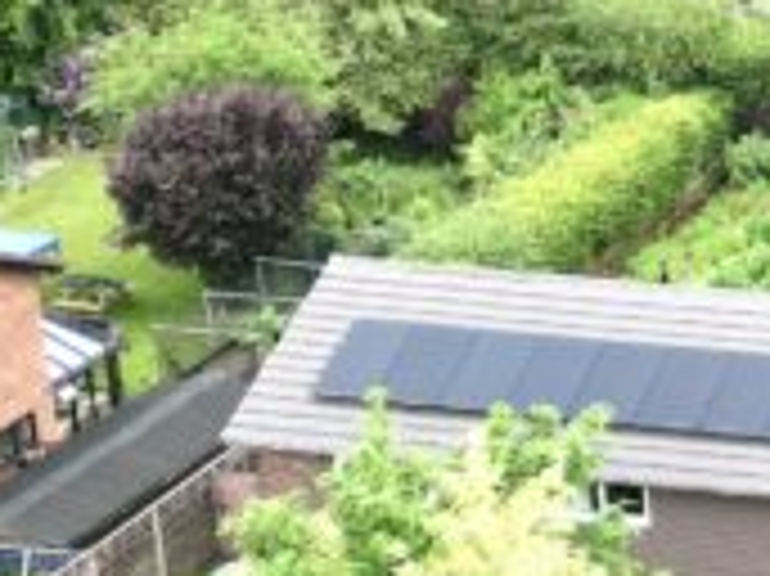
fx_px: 3201
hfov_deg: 12.3
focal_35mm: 144
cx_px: 1504
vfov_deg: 10.3
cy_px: 108
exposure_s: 1/800
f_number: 1.7
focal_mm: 6.72
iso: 150
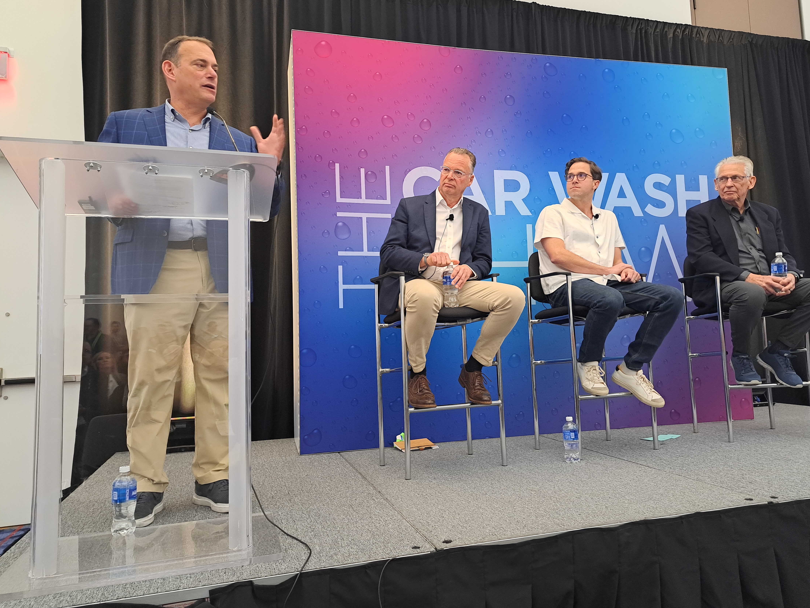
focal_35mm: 25
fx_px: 585
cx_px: 420
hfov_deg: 69.4
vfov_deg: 54.9
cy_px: 298
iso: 250
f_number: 1.8
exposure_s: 1/24
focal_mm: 5.23
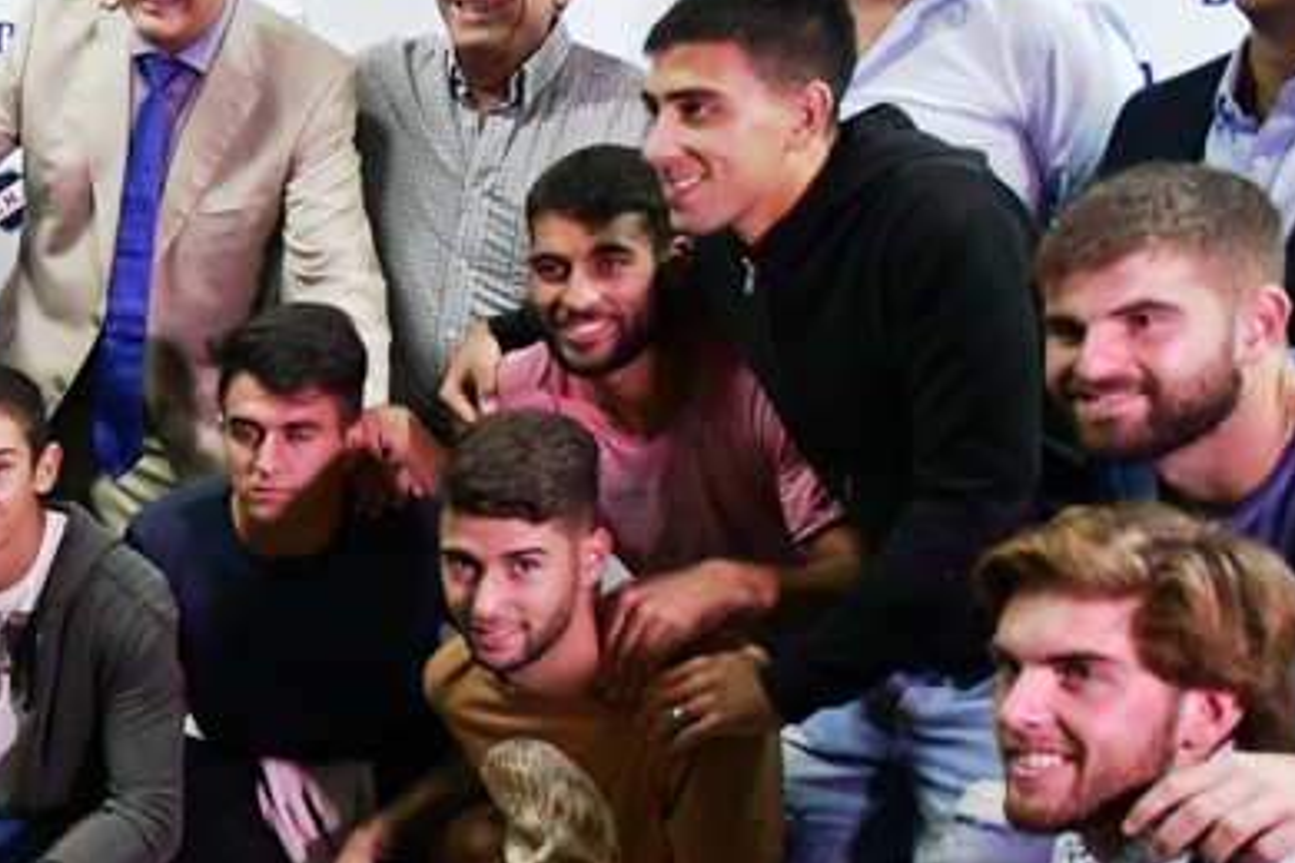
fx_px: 2266
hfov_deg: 27.9
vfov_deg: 21.4
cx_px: -256
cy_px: 626
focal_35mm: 63
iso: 3200
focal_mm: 16
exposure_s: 1/100
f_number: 3.2
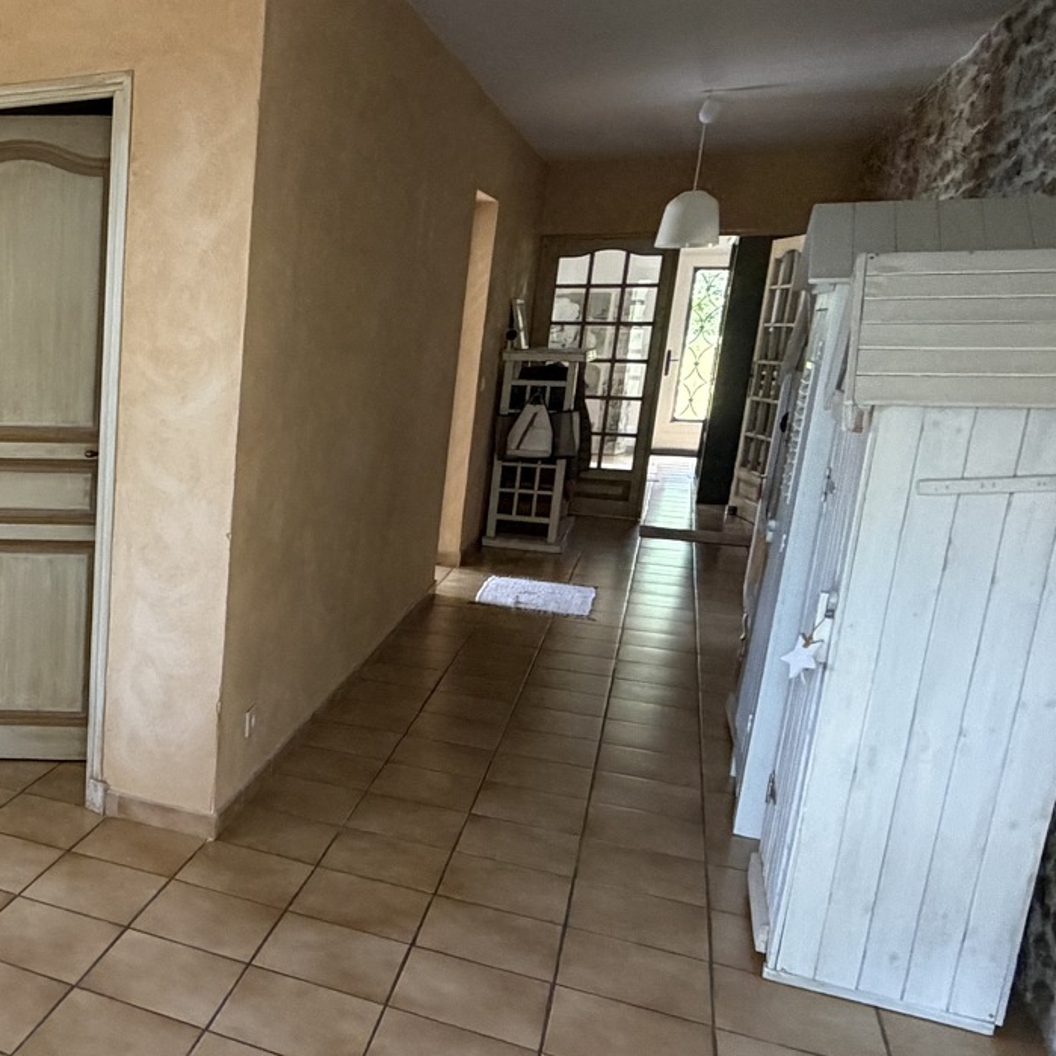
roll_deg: -0.3
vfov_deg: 48.4
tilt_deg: -13.0
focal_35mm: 34
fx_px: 1173
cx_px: -59
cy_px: 586
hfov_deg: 40.7
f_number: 2.2
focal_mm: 2.22
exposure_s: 1/60
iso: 400
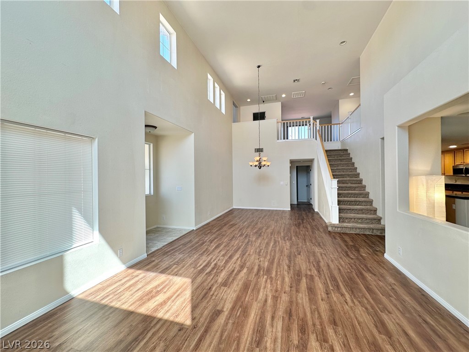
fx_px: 190
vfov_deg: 85.7
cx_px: 234
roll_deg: +0.4
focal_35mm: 14
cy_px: 176
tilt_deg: +1.2
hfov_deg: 102.1
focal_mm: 2.22
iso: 64
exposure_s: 1/120
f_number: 2.2
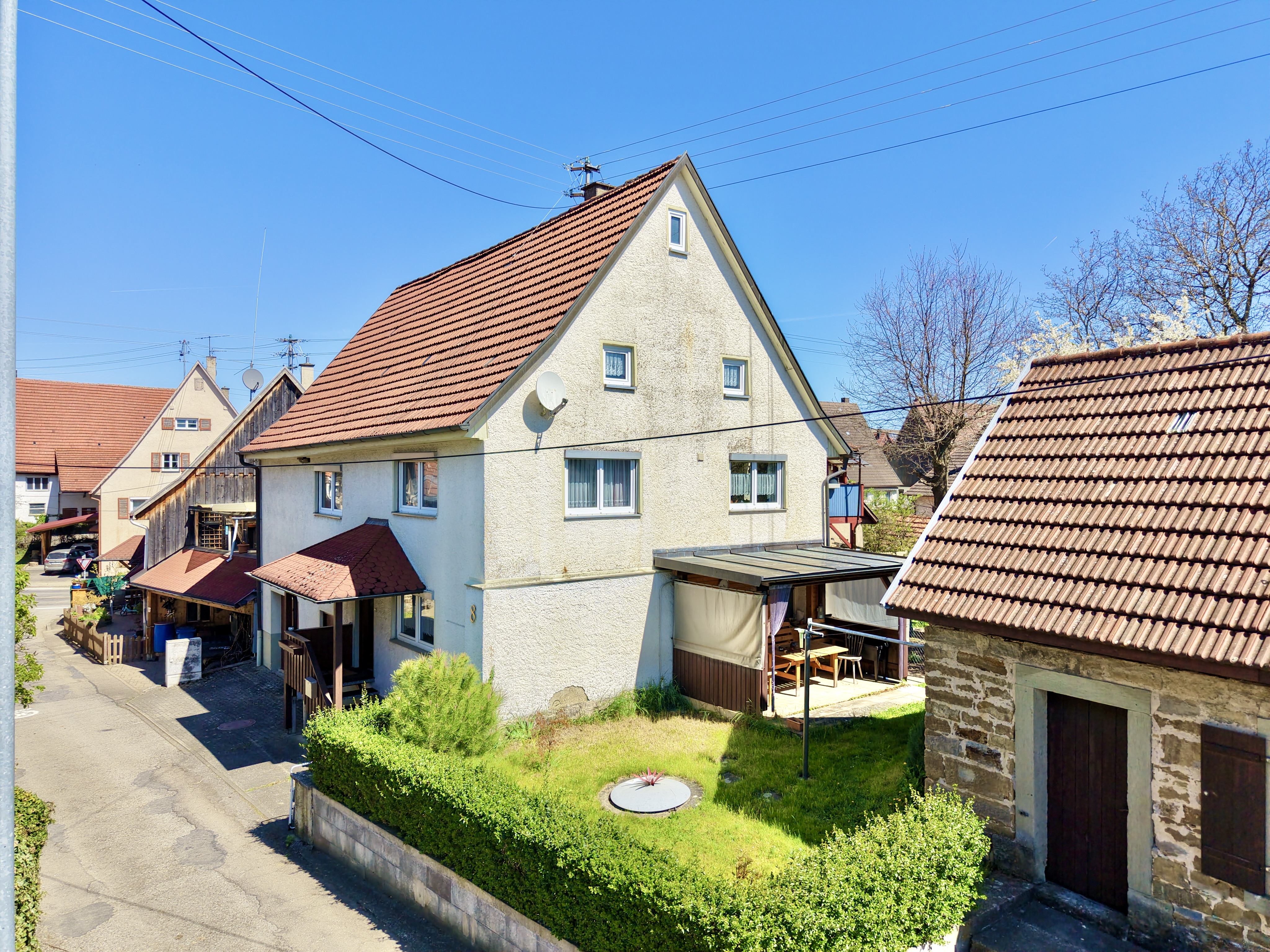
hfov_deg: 73.9
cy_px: 476
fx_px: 844
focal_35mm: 23
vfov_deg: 58.9
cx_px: 635
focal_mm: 8.67
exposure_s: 1/6400
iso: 400
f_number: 1.8
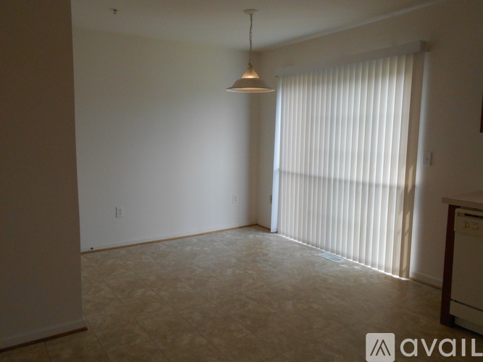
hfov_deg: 67.3
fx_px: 363
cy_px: 181
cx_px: 242
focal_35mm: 26
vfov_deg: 53.0
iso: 280
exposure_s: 1/250
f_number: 3.2
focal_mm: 4.6
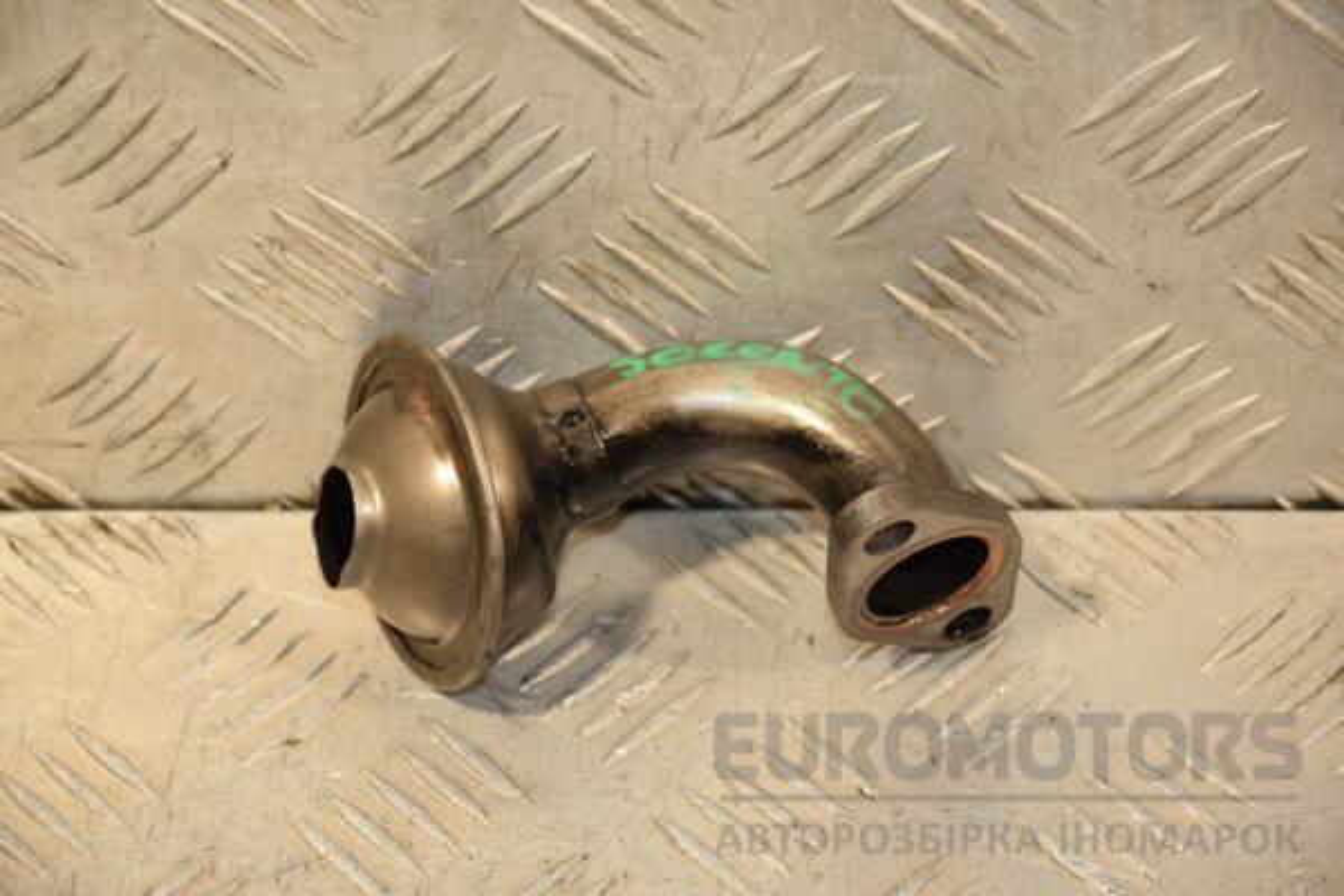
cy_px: 448
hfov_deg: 15.2
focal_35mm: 135
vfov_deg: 10.2
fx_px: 5040
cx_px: 672
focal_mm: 90
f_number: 5.6
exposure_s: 1/200
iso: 800
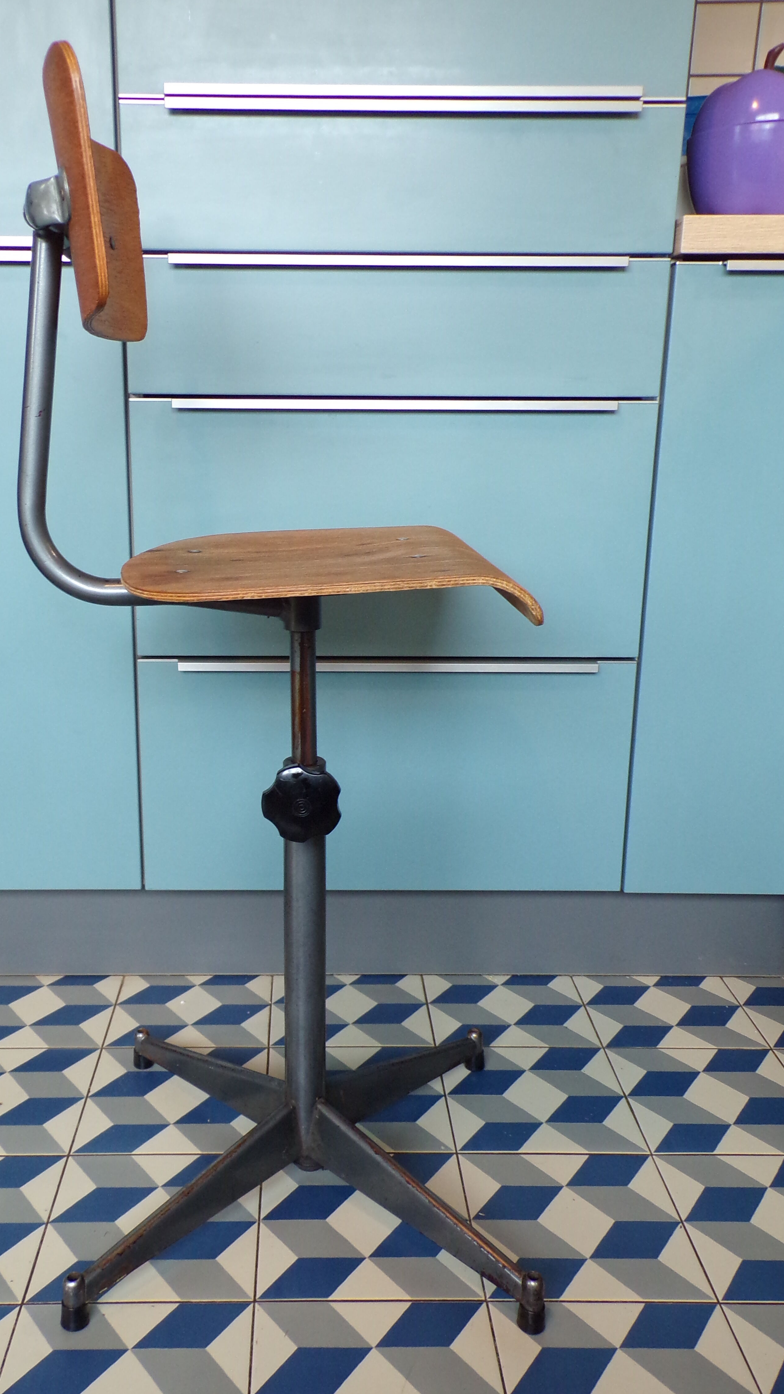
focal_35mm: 31
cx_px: 294
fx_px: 1145
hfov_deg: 37.6
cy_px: 689
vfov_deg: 62.6
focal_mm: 5
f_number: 3.1
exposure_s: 1/18
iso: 200
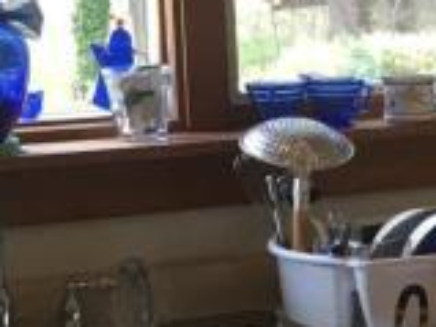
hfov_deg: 9.8
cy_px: 201
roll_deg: -0.9
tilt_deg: -9.0
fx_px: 2354
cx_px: 899
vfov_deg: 7.9
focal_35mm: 187
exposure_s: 1/30
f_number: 2.2
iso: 32
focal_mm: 4.15
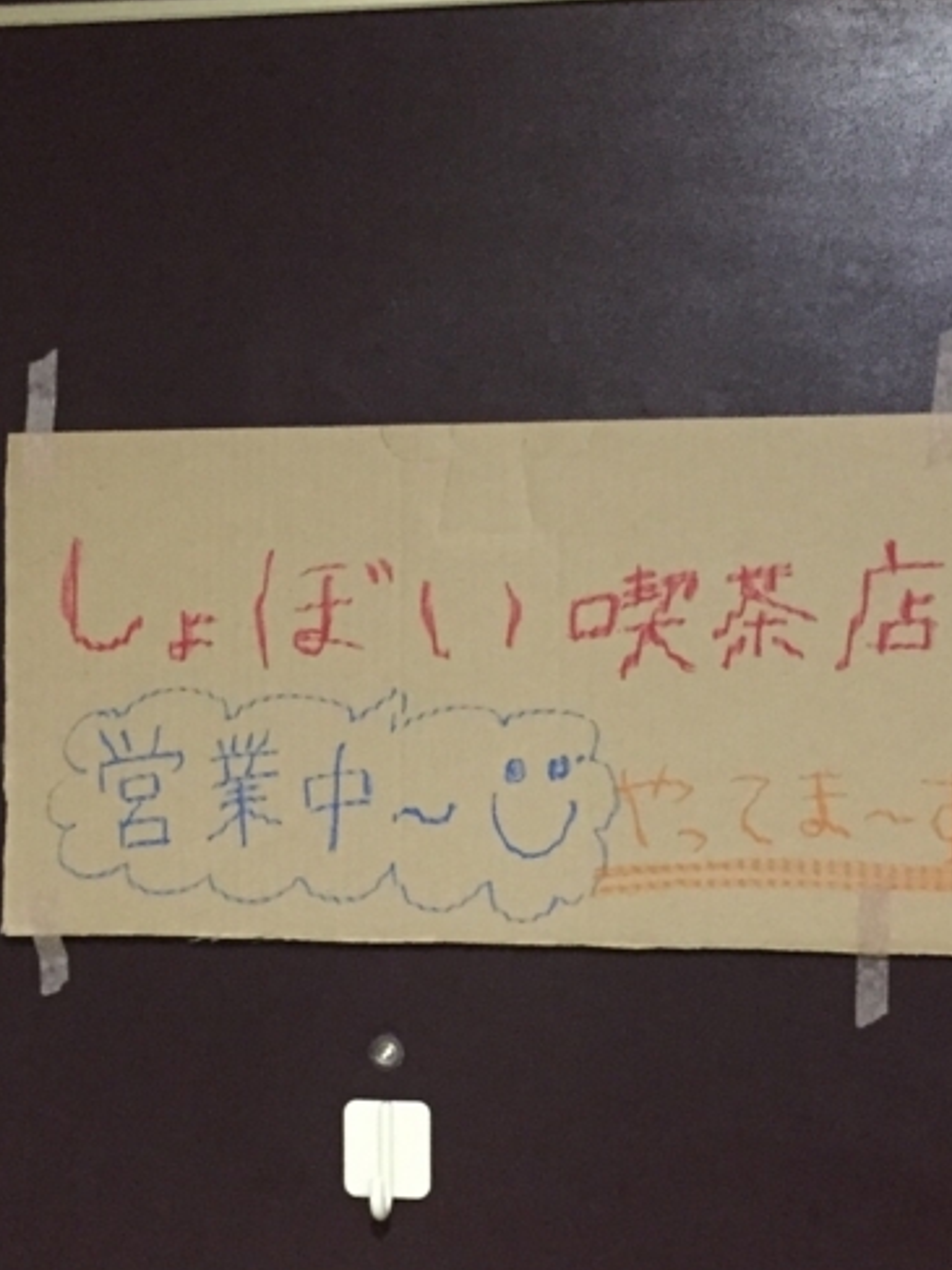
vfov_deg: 31.5
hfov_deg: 24.0
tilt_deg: -3.3
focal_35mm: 61
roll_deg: -0.5
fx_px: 2238
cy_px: 808
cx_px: 477
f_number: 2.2
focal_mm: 4.15
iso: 400
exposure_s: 1/15
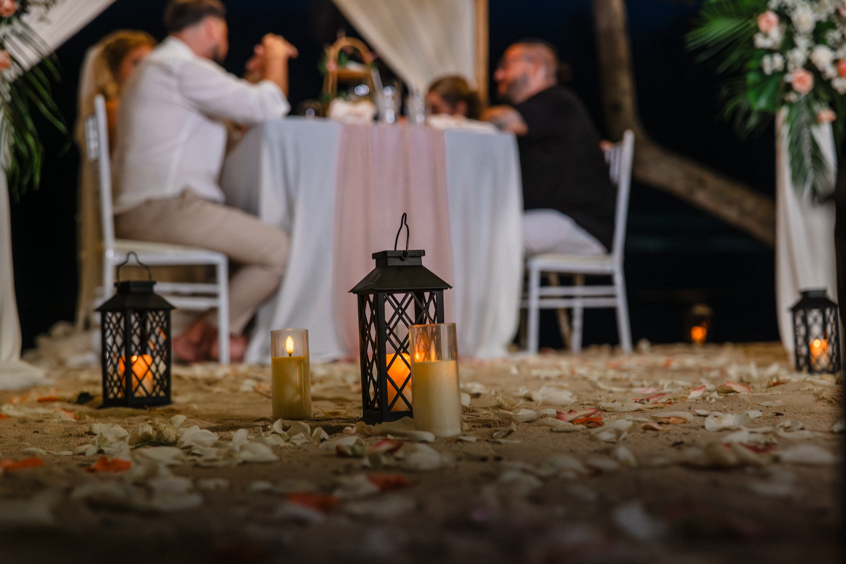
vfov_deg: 26.0
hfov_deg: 38.2
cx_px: 432
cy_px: 288
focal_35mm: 52
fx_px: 1220
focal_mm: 50
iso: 6400
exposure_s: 1/400
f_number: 2.8
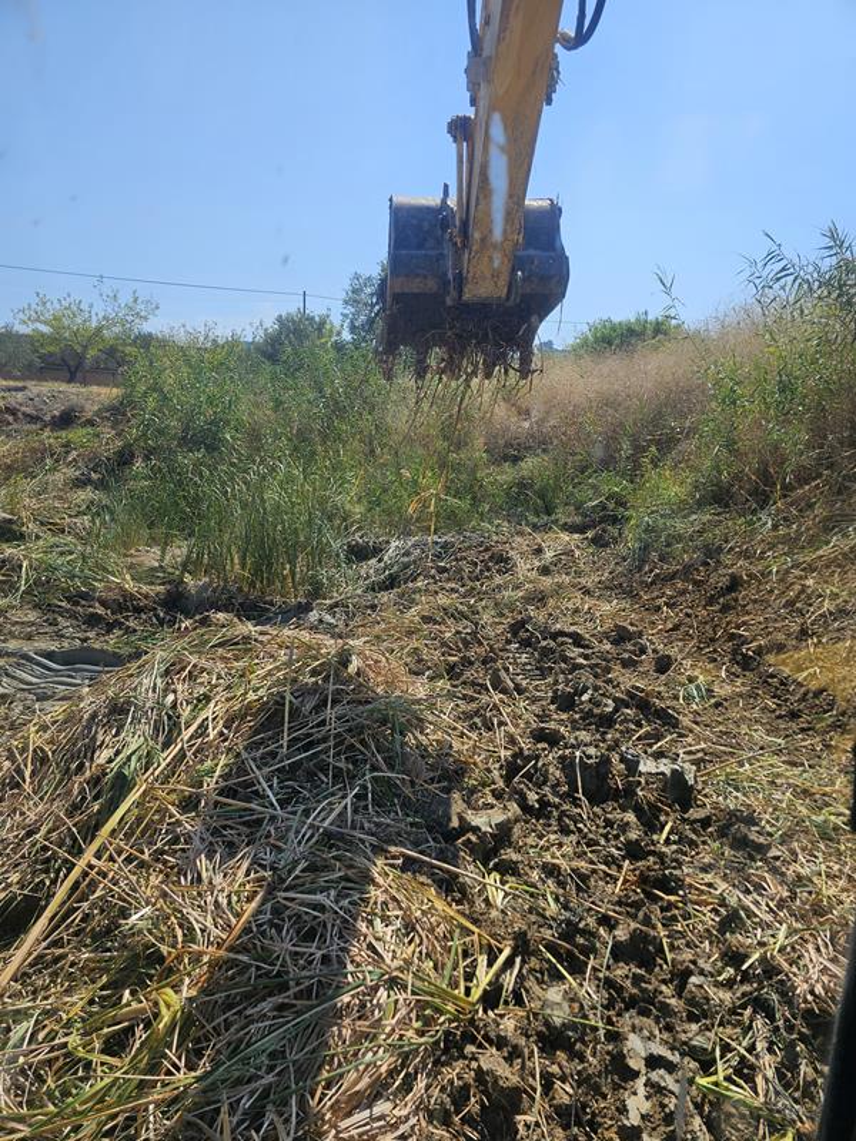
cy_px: 570
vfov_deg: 73.9
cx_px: 428
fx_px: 758
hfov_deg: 58.9
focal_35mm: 23
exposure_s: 1/690
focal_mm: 6.3
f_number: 1.7
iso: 10
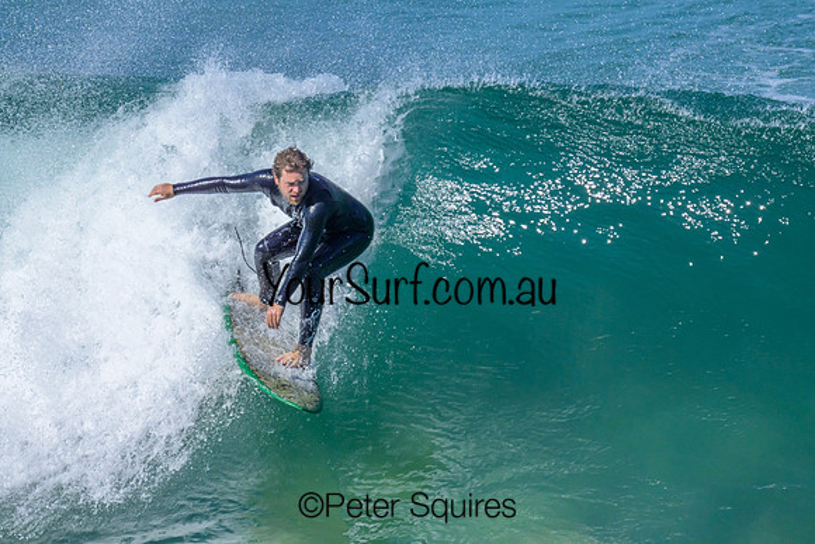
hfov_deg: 2.3
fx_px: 20212
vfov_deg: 1.5
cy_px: 241
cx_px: 400
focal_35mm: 893
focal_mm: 800
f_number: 6.3
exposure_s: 1/2000
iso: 2200
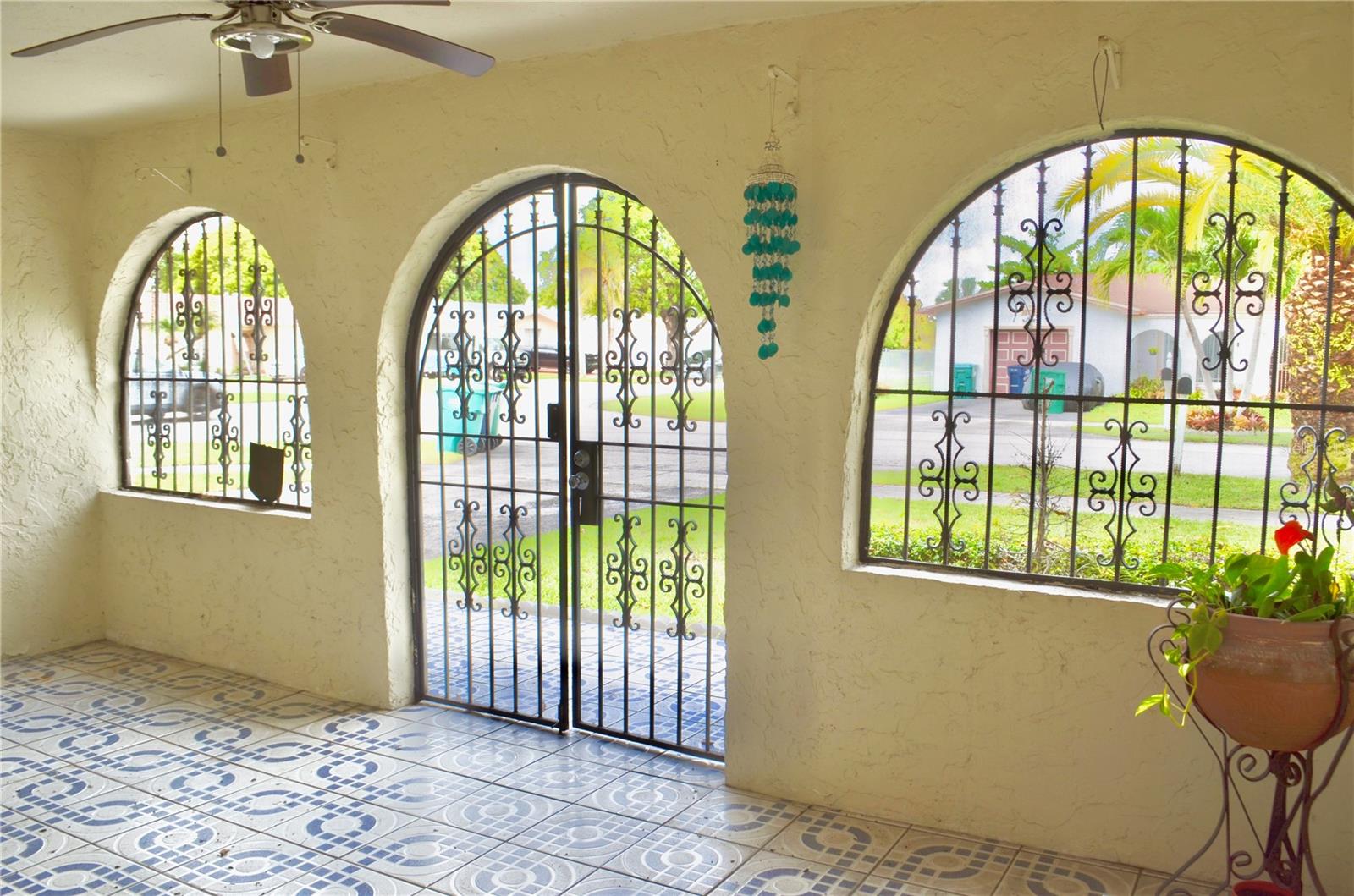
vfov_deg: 47.7
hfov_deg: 67.5
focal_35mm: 27
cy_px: 448
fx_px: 1013
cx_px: 677
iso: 100
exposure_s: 1/40
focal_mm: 18
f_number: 8
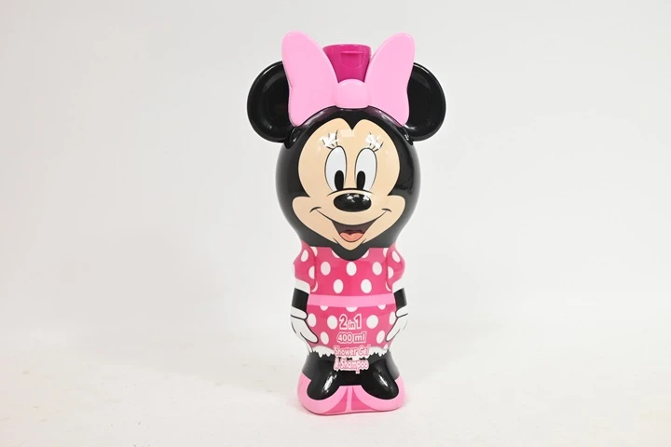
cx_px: 336
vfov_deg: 38.4
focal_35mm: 34
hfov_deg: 55.1
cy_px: 224
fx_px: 643
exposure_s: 1/125
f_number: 7.1
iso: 1000
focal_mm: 23
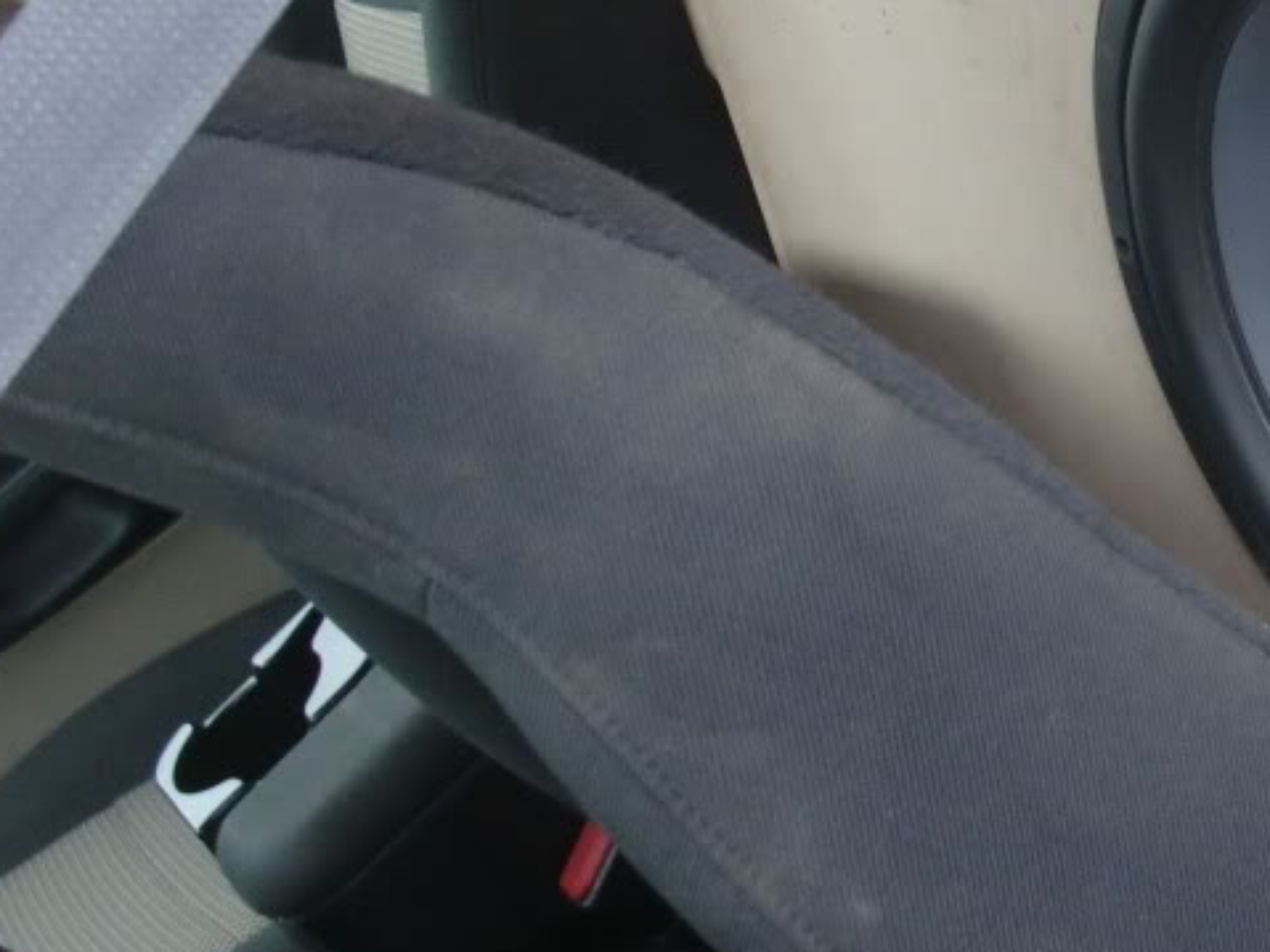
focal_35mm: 77
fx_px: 2824
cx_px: 1238
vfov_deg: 19.1
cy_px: 313
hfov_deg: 24.3
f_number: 2.8
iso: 320
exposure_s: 1/60
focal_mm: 6.3
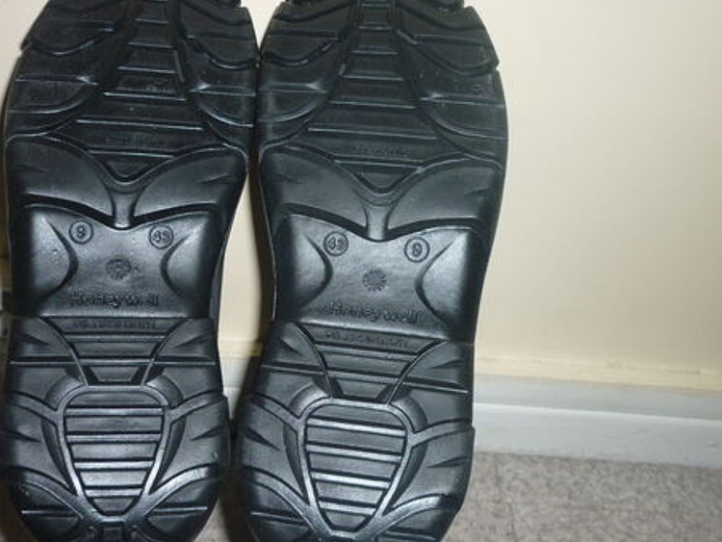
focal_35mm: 44
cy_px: 290
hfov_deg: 42.5
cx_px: 252
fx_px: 918
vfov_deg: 32.9
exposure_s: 1/125
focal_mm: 5.5
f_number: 2.8
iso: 100
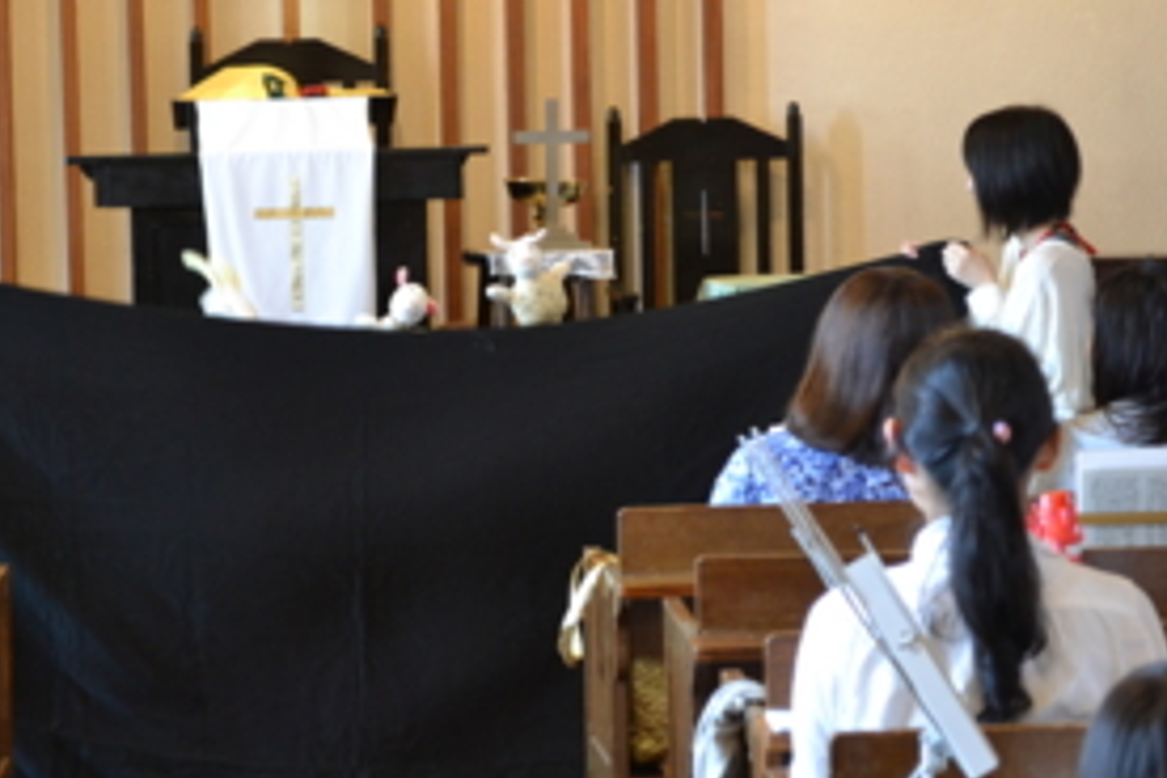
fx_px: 3881
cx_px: 486
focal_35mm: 120
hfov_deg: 17.1
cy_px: 311
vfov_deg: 11.4
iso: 1400
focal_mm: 55
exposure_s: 1/15
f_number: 5.6
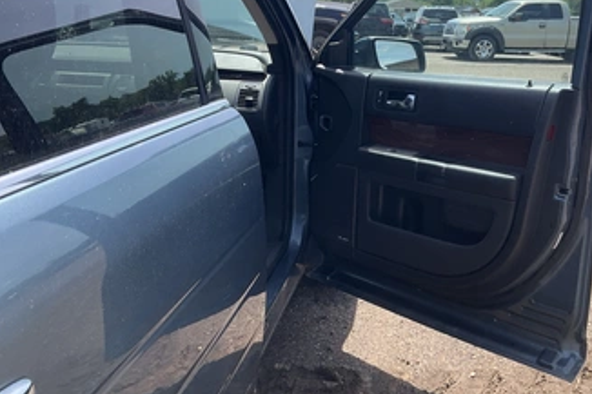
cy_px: 129
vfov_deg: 35.5
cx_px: 332
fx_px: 608
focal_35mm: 37
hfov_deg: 51.8
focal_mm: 3
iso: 25
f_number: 1.8
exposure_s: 1/627
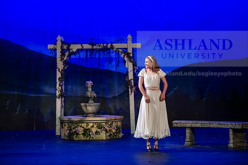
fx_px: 841
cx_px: 124
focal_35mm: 122
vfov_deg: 11.2
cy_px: 82
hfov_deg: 16.8
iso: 4000
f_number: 2.8
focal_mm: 122
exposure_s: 1/200
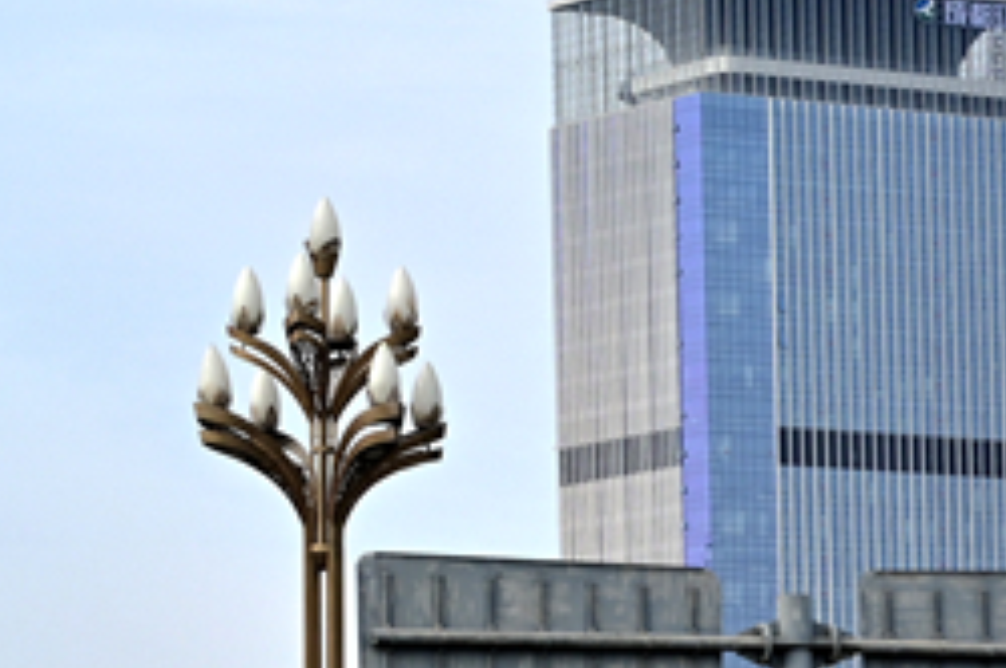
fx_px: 6977
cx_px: 2338
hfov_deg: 7.7
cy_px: 1348
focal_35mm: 250
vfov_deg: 5.4
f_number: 8
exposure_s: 1/250
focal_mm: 52
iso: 200
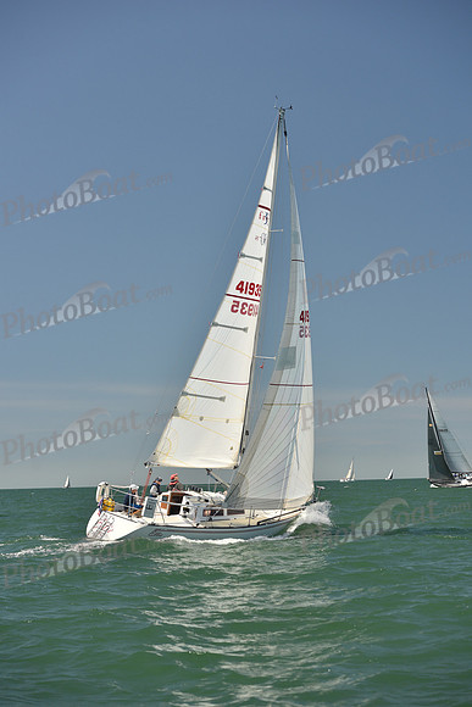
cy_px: 354
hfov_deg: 19.5
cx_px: 236
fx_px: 1376
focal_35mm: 70
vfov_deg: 28.8
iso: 250
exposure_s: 1/800
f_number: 4.5
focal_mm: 70
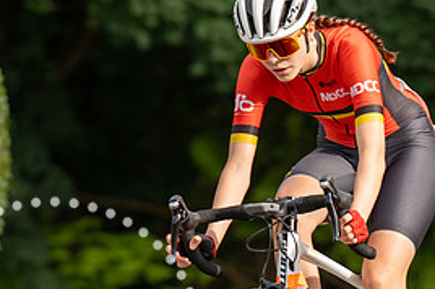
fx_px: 6915
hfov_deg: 3.6
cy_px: 211
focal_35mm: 573
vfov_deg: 2.4
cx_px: 343
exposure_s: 1/640
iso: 250
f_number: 4.5
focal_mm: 194
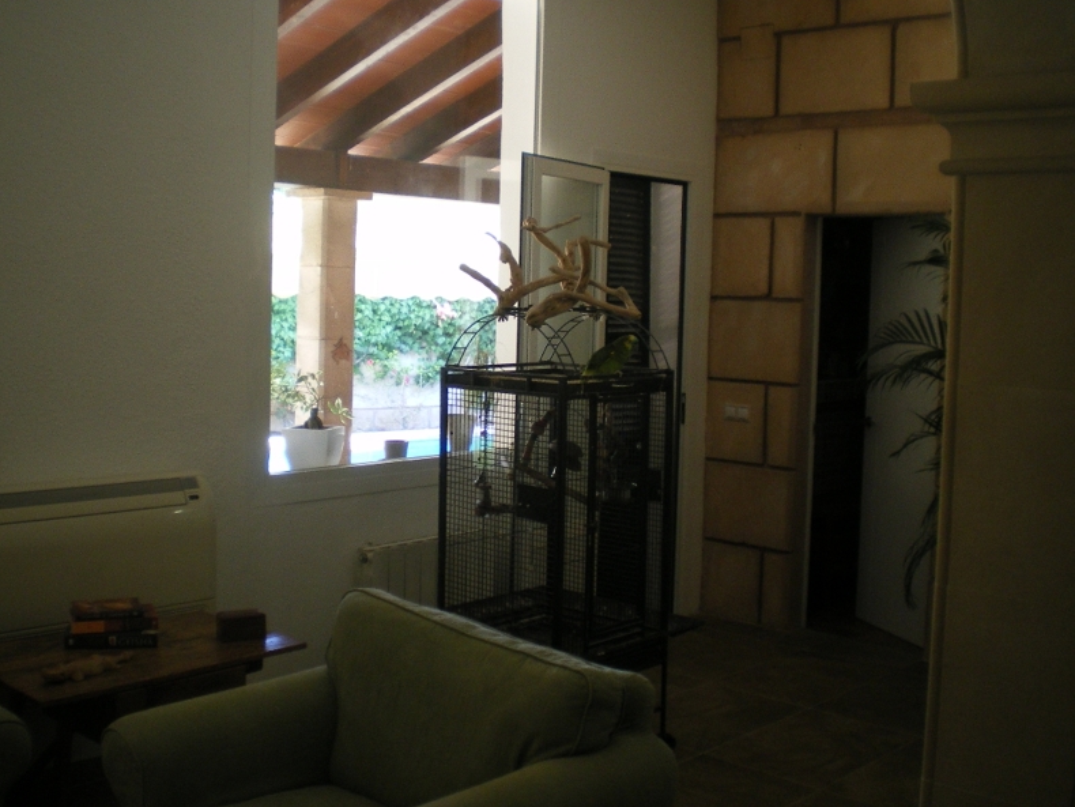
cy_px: 363
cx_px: 531
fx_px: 1274
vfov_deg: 35.1
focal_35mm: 41
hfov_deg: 45.8
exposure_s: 1/50
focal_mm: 6.3
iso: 200
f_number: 3.1
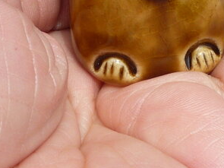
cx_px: 138
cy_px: -49
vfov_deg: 13.3
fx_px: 692
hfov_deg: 18.4
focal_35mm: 107
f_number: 4
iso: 100
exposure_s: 1/640
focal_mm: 4.5
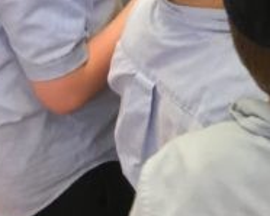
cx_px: 514
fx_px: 935
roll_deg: +3.4
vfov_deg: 12.3
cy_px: -141
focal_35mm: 117
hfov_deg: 14.2
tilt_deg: -20.7
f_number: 2.2
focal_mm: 4.15
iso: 125
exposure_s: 1/30
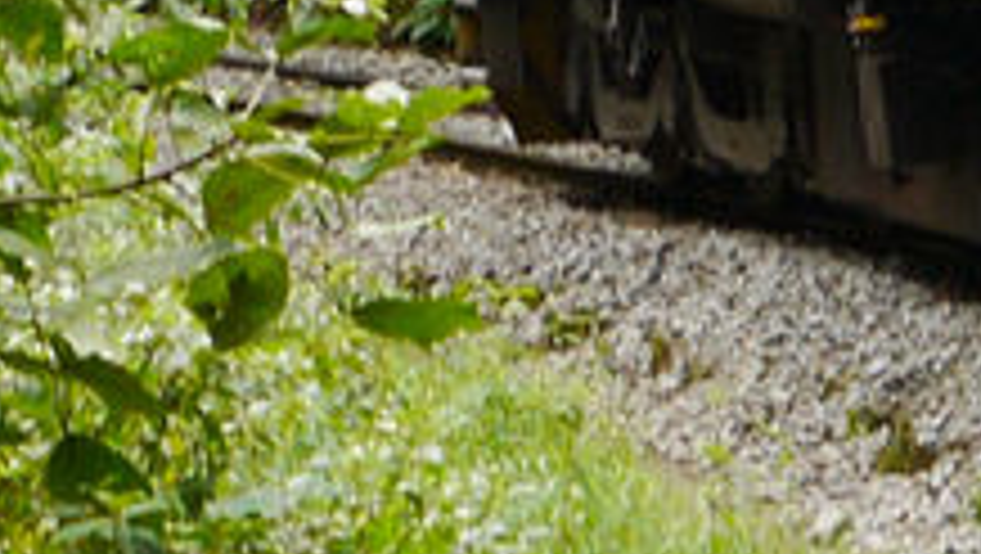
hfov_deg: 5.4
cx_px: 374
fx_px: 10387
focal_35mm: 399
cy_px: -1932
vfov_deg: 2.9
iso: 160
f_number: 5.6
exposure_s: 1/200
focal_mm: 25
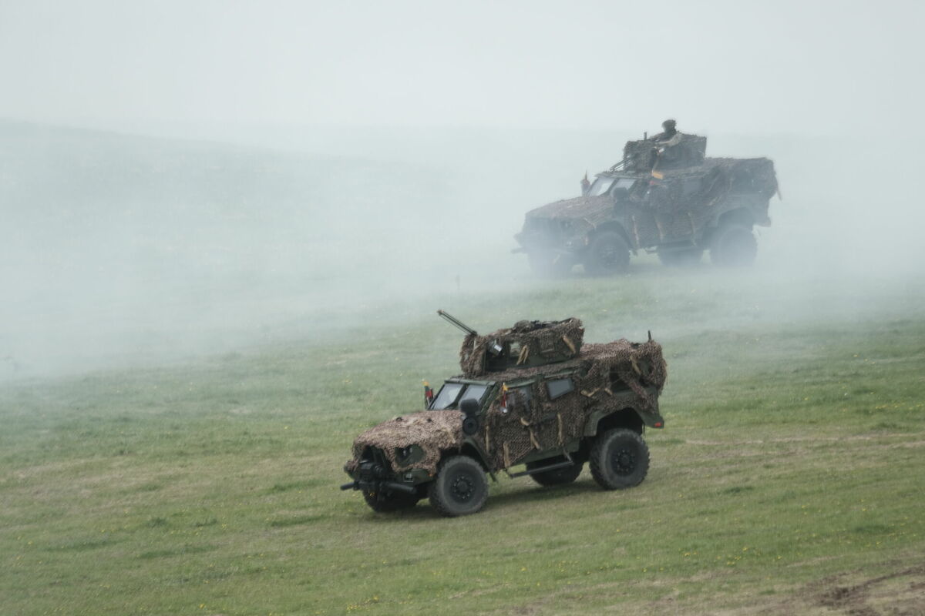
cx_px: 462
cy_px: 308
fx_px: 15415
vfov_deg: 2.3
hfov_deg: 3.4
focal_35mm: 600
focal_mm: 400
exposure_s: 1/250
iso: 250
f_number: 5.6
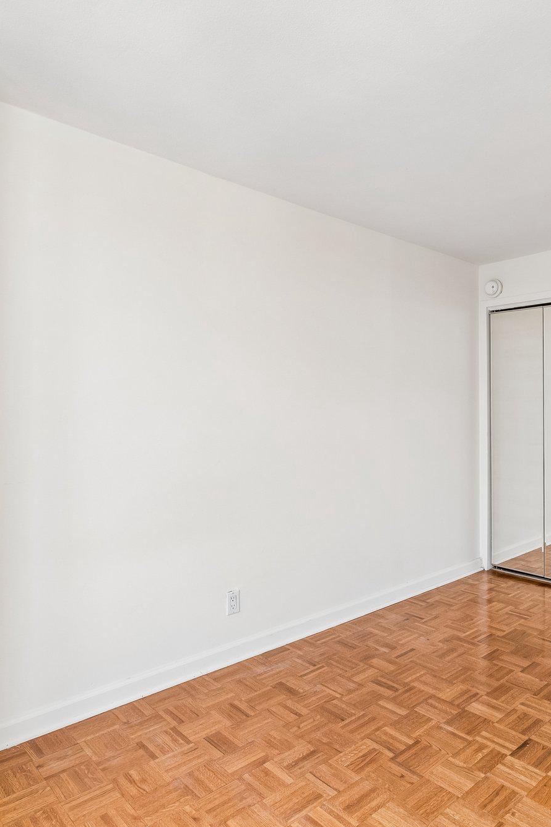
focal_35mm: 23
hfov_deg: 53.2
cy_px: 416
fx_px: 528
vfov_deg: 76.1
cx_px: 395
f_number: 8
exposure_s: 1/55
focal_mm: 10
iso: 250
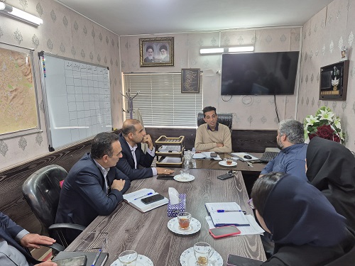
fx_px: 236
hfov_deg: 73.9
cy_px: 133
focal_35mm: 23
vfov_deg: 58.9
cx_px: 178
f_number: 1.8
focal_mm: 5.4
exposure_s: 1/100
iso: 125
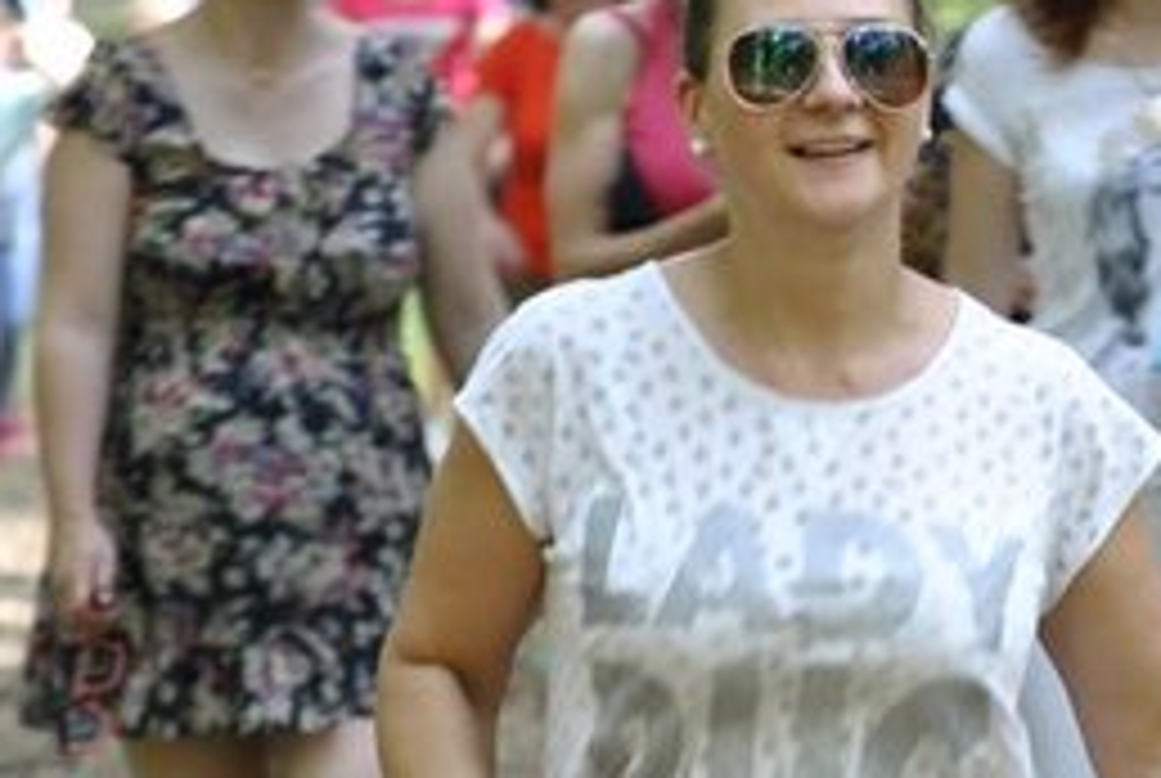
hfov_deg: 5.2
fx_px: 12834
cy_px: 679
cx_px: 1084
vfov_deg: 3.5
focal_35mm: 397
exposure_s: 1/125
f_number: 4.5
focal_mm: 105
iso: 800
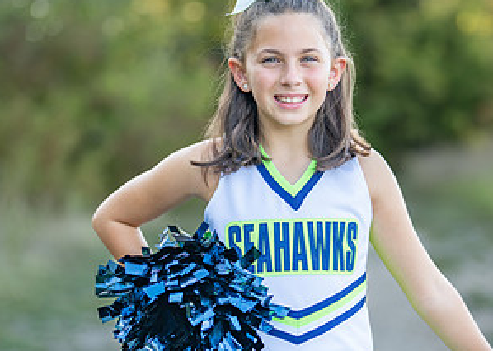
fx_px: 1511
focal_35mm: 108
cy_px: 215
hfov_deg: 18.5
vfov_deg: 13.3
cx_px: 306
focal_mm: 50
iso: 100
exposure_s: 1/640
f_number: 1.2
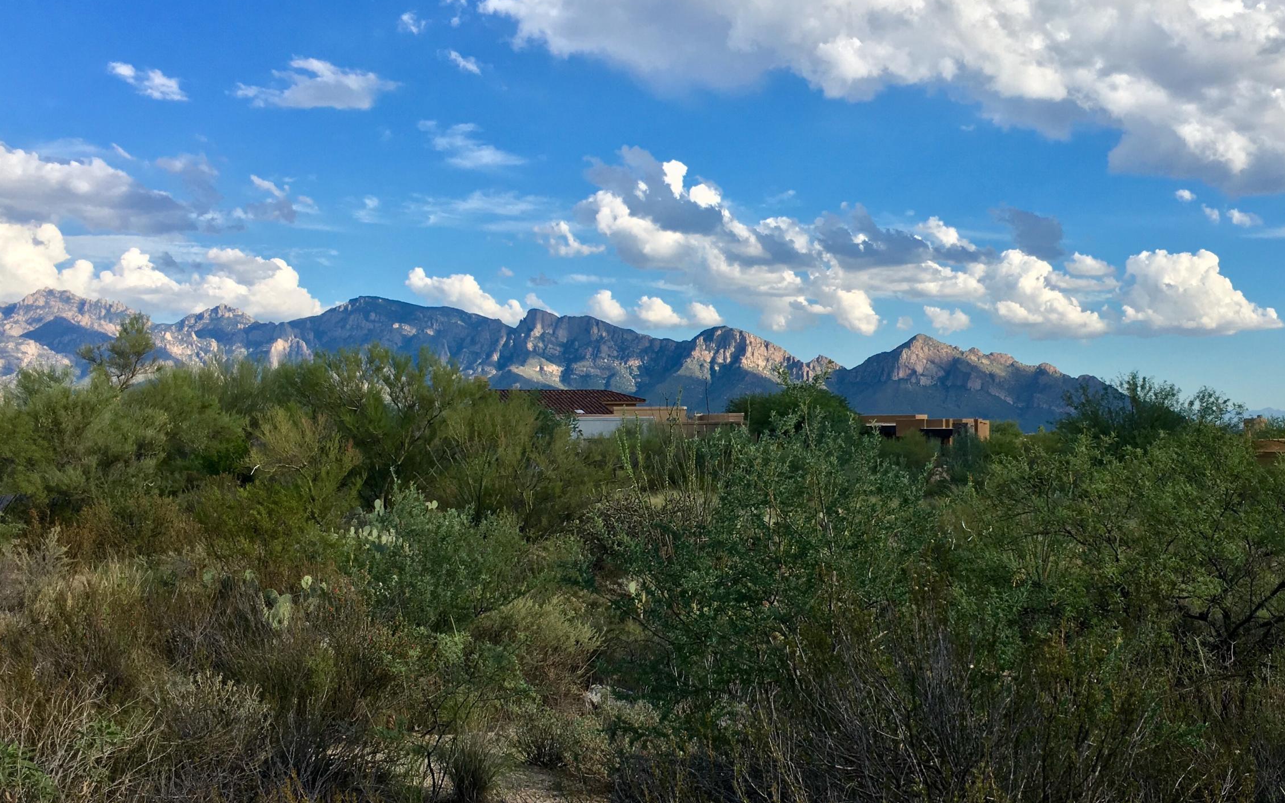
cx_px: 755
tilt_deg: -0.2
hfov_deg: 48.0
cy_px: 473
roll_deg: -0.2
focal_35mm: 41
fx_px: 1436
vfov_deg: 31.2
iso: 25
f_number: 2.2
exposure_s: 1/1350
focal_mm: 4.15
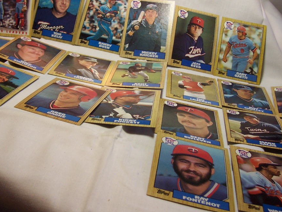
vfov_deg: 28.5
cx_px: 125
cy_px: 84
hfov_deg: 37.5
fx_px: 415
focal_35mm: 51
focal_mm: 5.6
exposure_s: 1/30
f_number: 2.8
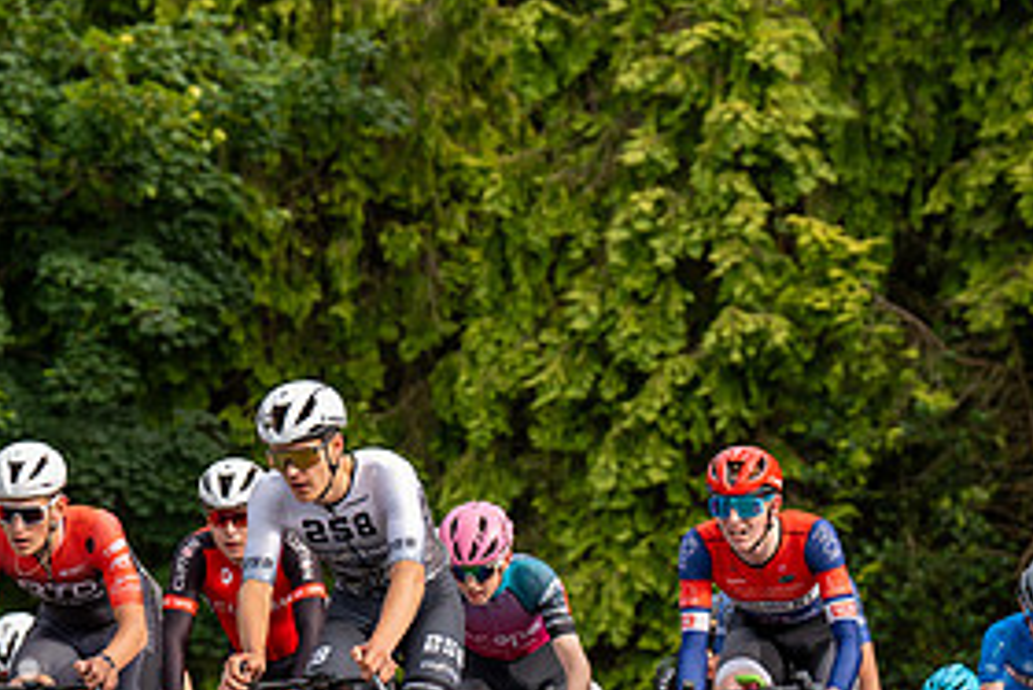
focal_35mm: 222
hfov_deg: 9.3
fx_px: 6373
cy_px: 651
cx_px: 314
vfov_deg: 6.2
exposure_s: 1/640
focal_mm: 107
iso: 250
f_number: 4.5
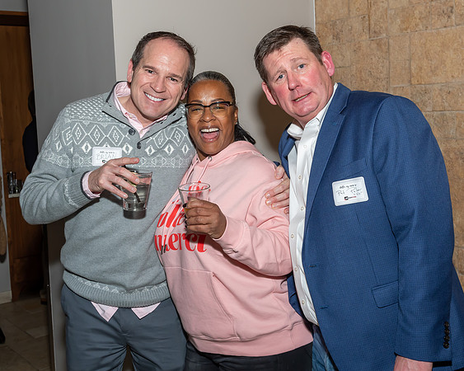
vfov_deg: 32.0
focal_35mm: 47
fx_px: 647
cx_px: 206
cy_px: 165
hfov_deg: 39.4
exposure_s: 1/250
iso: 400
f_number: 7.1
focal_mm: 24
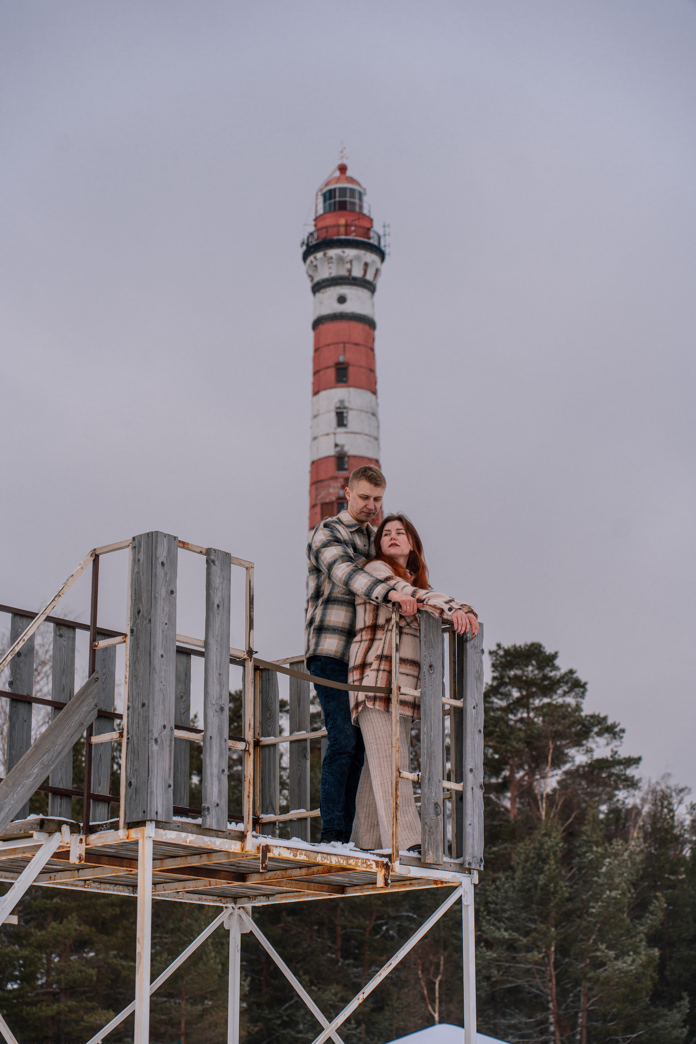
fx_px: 2175
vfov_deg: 27.0
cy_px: 522
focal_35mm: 75
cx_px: 348
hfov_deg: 18.2
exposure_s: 1/500
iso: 100
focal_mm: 75
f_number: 4.5
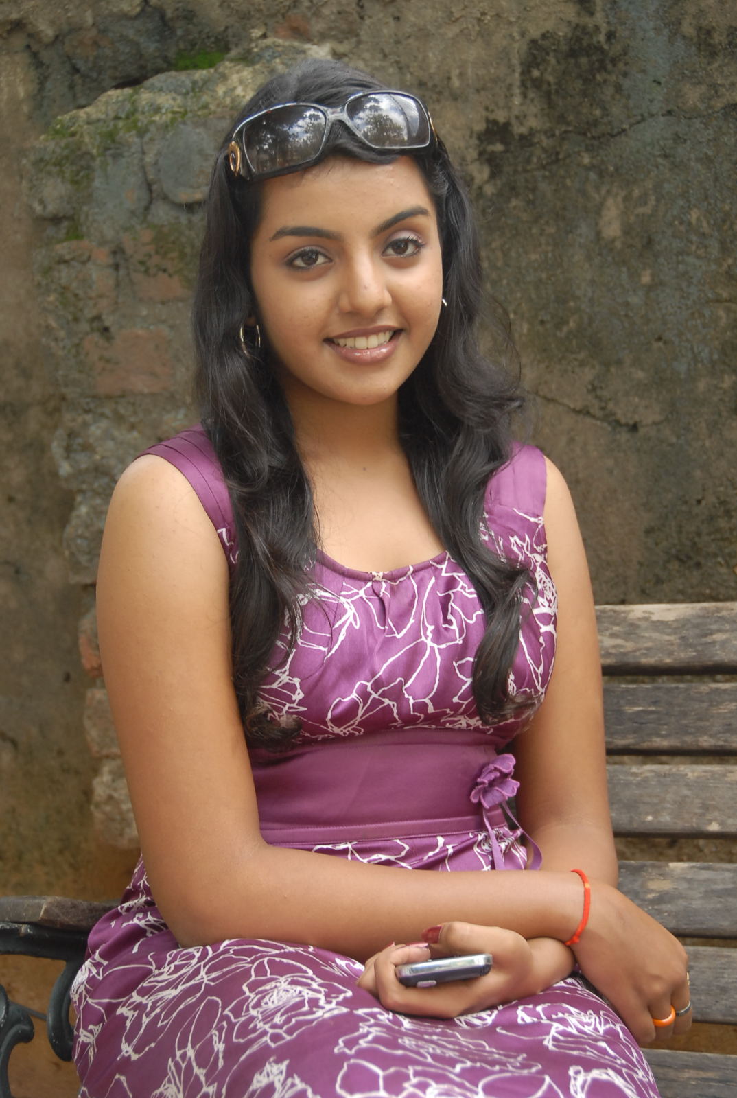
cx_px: 368
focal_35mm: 82
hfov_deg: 16.6
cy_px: 549
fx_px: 2521
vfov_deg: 24.6
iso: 400
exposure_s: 1/100
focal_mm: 55
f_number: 5
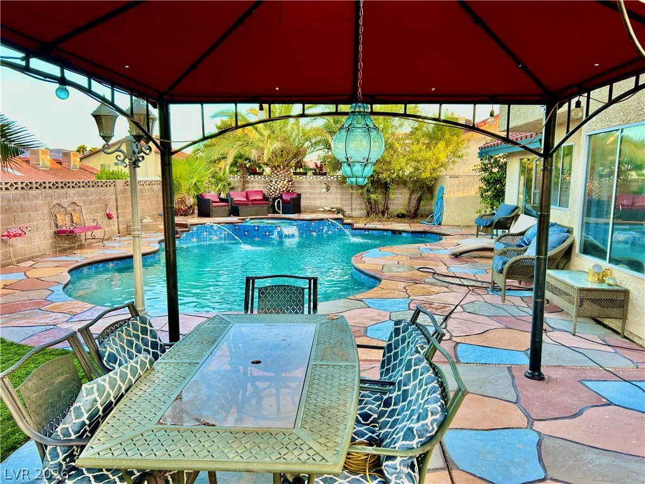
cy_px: 242
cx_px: 322
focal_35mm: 26
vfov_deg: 53.1
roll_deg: -0.2
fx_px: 484
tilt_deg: -8.1
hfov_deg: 67.3
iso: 40
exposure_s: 1/121
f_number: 1.5
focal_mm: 5.7
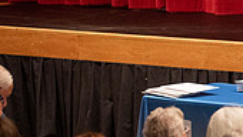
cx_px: 390
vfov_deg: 3.7
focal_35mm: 332
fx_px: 2141
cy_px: 92
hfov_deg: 6.4
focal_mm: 85
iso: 2500
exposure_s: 1/80
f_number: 2.8
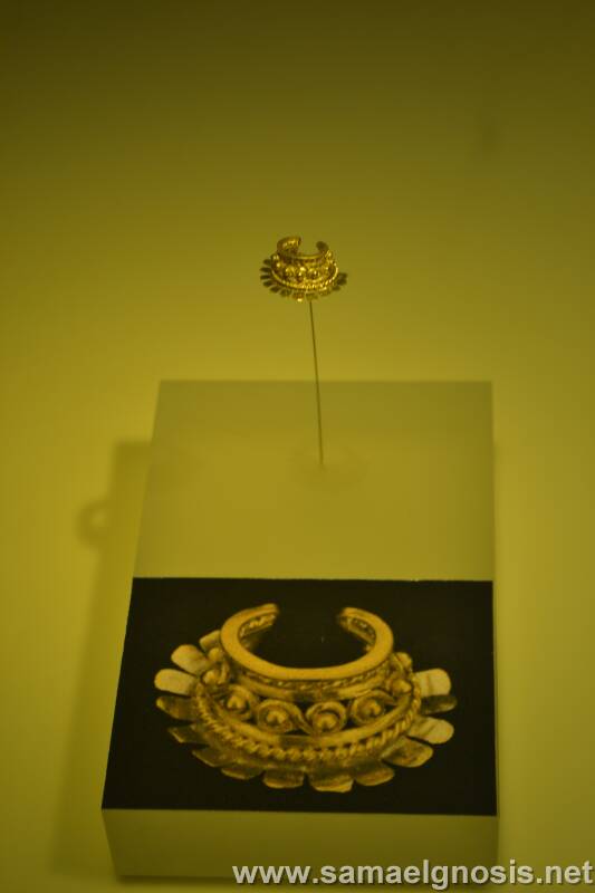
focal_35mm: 82
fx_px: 2046
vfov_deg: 24.6
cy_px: 446
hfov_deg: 16.5
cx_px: 298
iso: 110
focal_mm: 55
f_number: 5.6
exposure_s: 1/15
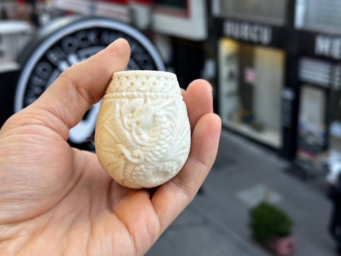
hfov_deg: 39.7
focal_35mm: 48
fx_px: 473
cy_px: 128
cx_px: 170
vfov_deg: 30.3
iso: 50
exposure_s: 1/153
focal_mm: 6.86
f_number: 1.78
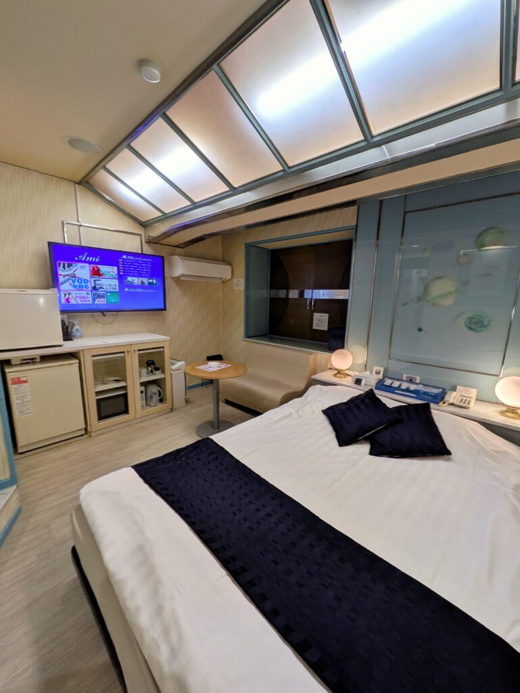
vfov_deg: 102.0
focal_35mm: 14
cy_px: 346
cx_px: 260
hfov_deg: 85.7
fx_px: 280
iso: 35
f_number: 2.2
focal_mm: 1.83
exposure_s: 1/100
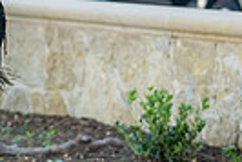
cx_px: -84
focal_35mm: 306
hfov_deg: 6.7
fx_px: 2059
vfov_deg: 4.5
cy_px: -12
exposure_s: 1/320
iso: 800
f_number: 2.8
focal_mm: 70
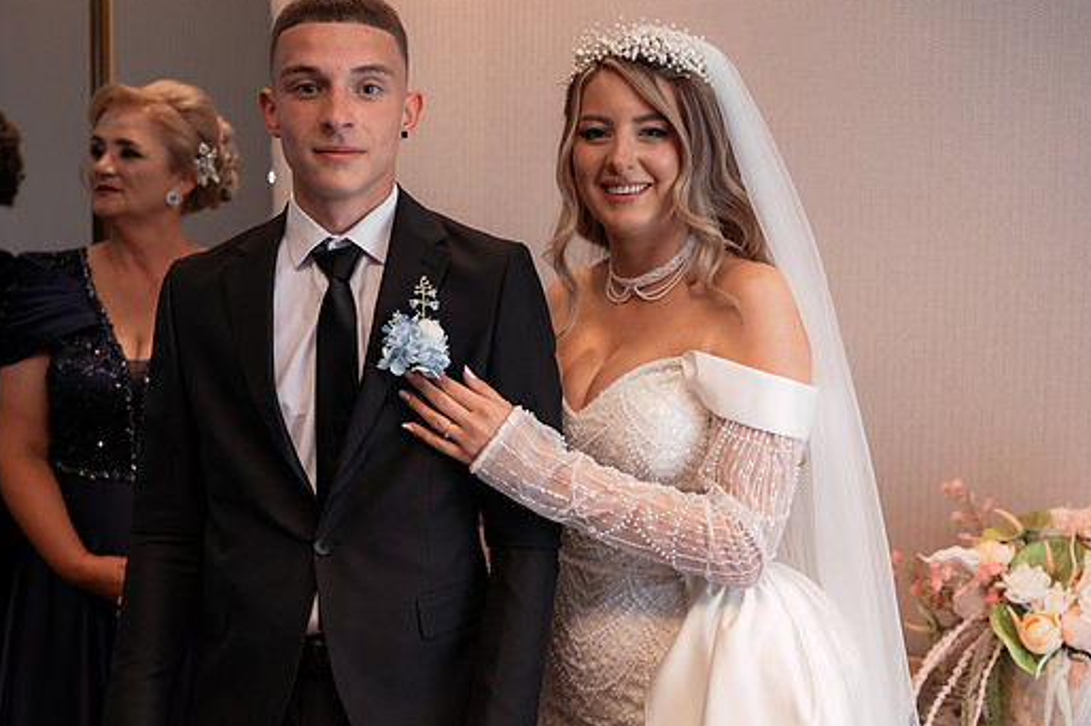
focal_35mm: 44
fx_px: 1333
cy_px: 327
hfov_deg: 44.5
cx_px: 541
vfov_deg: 30.5
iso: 640
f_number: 2.8
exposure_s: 1/200
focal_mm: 39
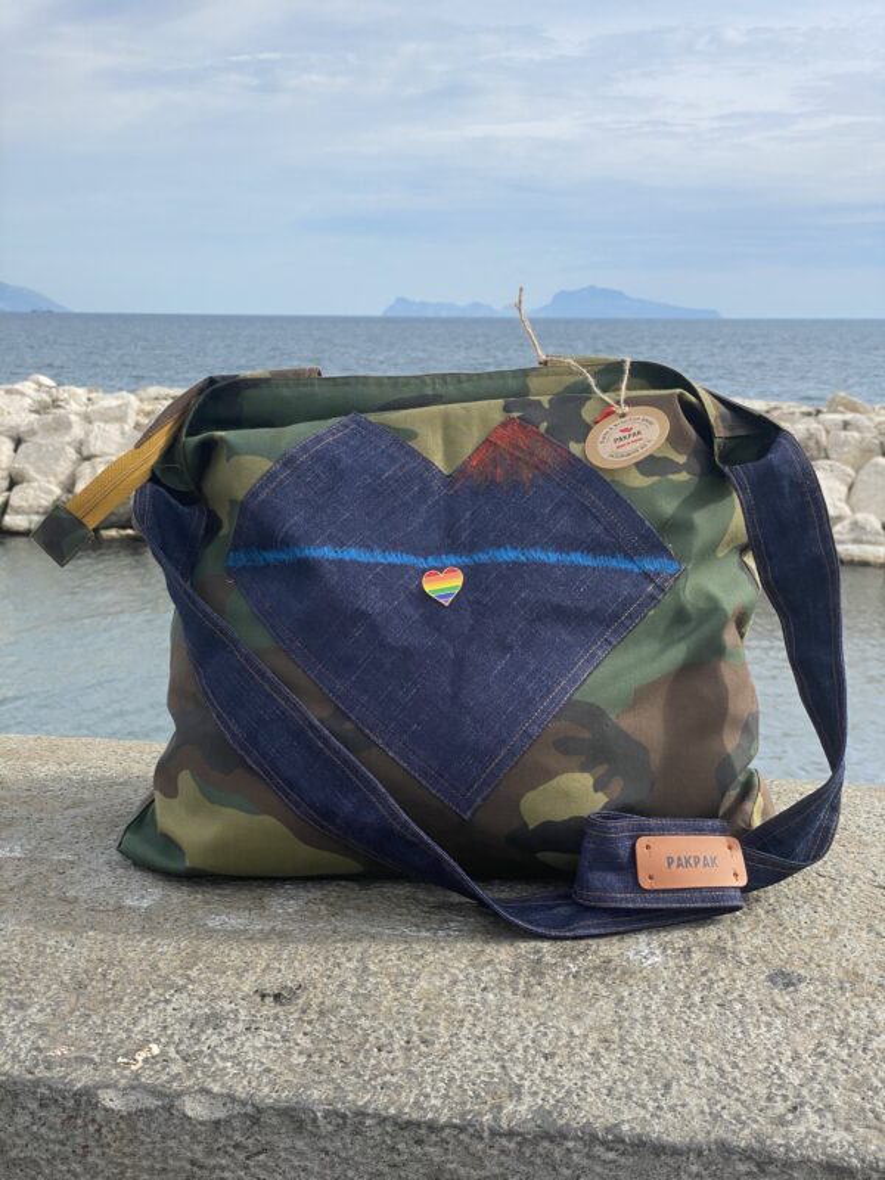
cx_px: 442
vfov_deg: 36.8
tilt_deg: -8.7
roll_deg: -0.6
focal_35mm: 52
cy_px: 590
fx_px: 1773
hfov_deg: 28.0
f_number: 2
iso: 20
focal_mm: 6
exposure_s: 1/1776
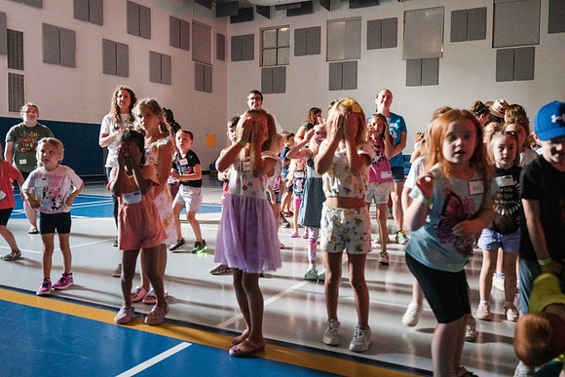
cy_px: 184
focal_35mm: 32
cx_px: 278
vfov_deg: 41.2
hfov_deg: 58.8
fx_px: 501
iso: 14400
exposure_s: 1/60
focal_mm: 30
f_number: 4
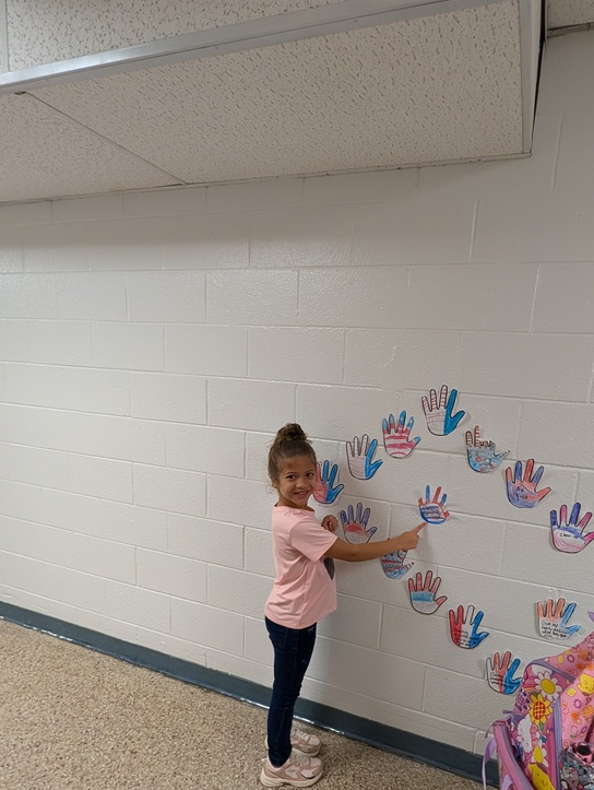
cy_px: 467
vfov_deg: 90.0
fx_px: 388
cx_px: 373
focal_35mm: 17
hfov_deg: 73.5
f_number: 1.7
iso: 233
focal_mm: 2.02
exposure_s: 1/60
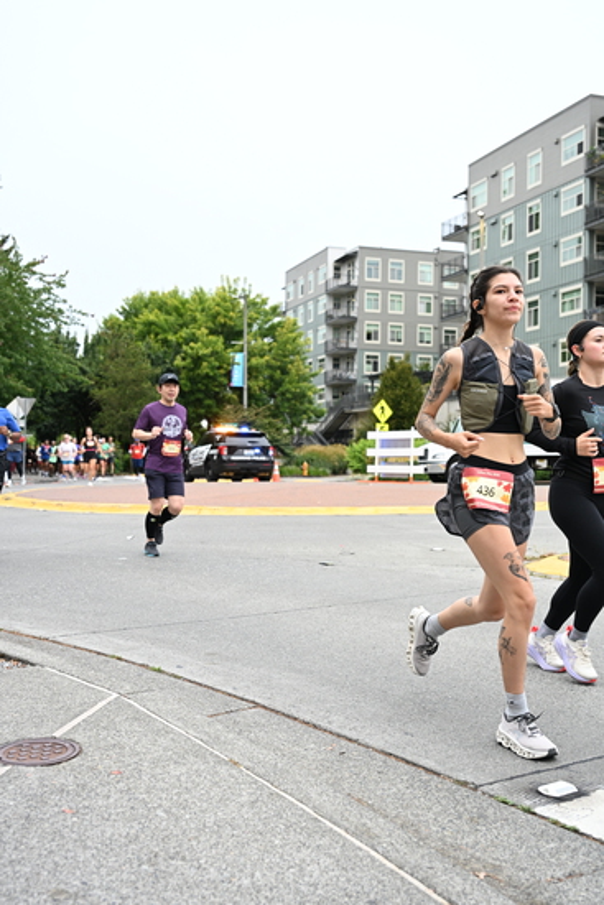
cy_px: 452
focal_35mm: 38
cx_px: 302
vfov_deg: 50.7
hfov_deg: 35.1
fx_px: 956
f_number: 4
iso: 1600
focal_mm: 38
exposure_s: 1/800
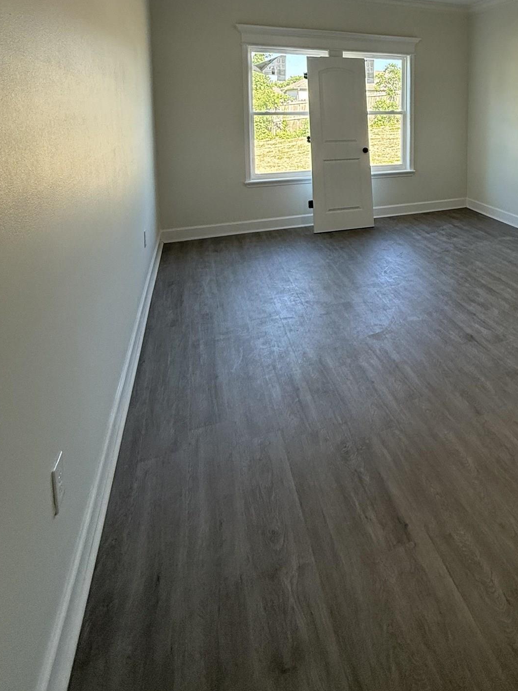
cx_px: 421
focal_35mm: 23
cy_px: 145
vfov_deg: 67.5
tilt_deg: -3.2
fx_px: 459
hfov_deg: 54.5
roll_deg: +0.0
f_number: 2.2
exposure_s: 1/120
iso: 160
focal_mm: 2.22
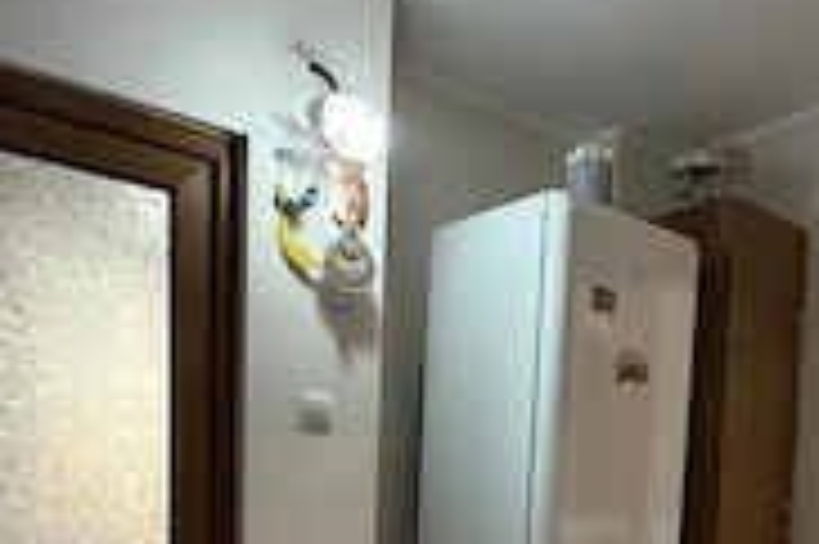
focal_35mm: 32
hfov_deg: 57.7
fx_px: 727
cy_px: 508
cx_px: 531
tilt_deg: -3.9
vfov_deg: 37.8
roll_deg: -2.2
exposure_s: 1/50
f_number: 2.2
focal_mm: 2.22
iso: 500
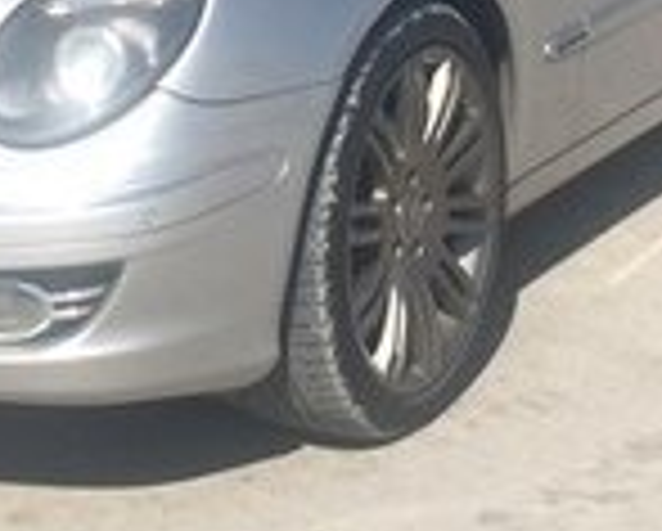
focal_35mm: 127
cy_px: -227
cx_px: 207
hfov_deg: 15.1
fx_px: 2492
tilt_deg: -6.5
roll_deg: +0.4
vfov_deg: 11.7
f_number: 2.2
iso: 32
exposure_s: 1/3165
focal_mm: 4.15
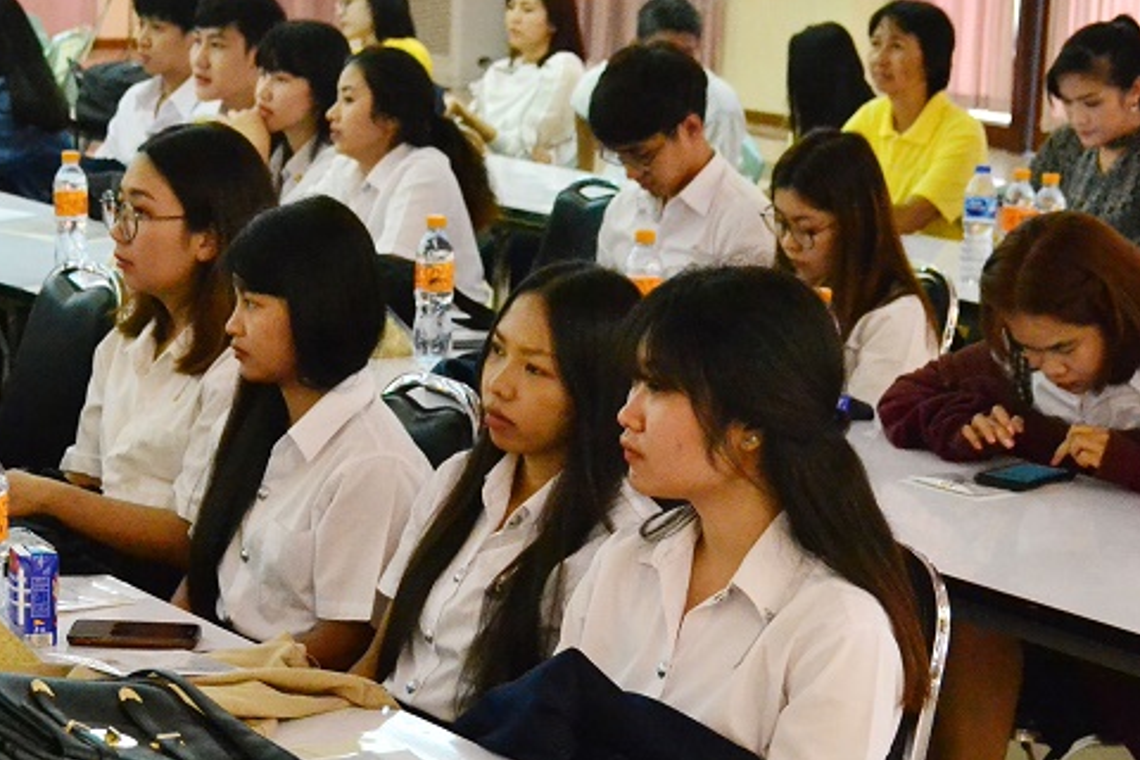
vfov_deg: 15.1
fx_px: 2850
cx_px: 418
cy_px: 536
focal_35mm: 90
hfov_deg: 22.6
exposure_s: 1/60
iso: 6400
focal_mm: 36
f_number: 5
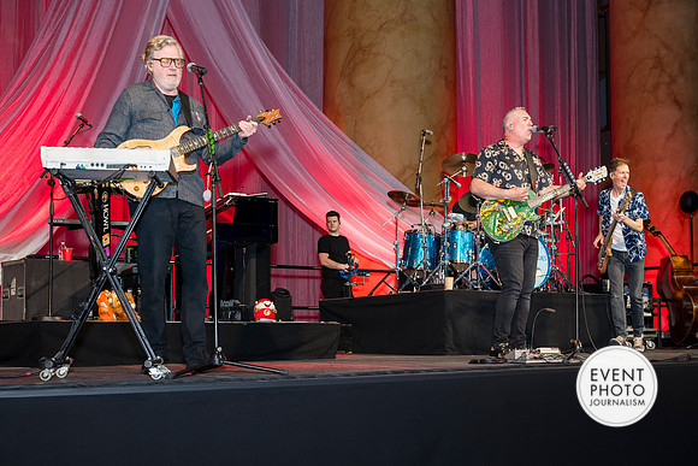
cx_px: 441
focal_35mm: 43
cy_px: 294
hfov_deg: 45.1
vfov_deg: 31.1
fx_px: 832
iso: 800
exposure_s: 1/100
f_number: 4
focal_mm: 31.5
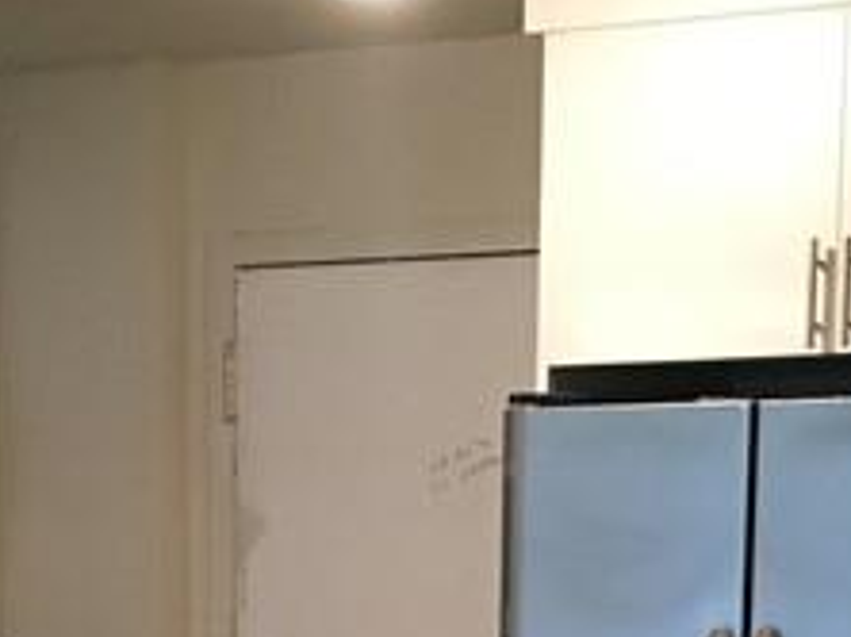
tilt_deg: -13.0
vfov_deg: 10.1
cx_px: 234
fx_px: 3291
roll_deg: +0.5
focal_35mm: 134
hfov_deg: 14.7
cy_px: 1335
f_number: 2.2
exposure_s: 1/30
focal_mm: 4.15
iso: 160
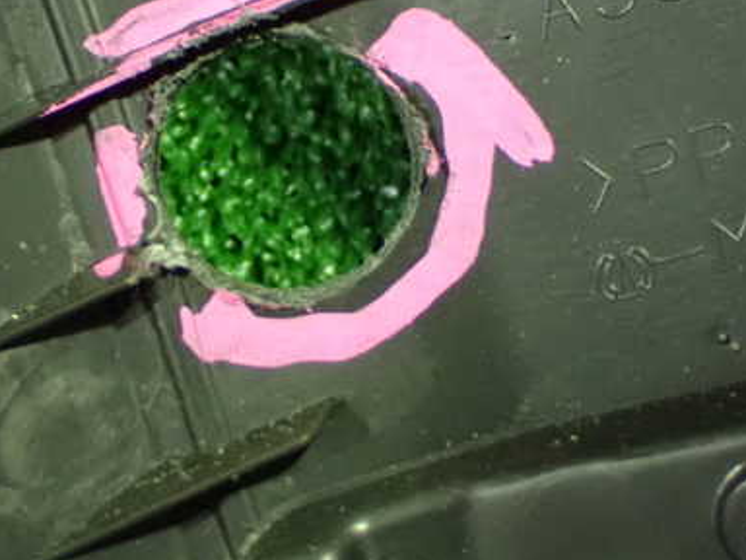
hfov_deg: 20.2
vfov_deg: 15.2
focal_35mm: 97
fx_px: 2090
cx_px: 315
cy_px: 196
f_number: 3.6
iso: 1600
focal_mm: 11.09
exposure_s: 1/20
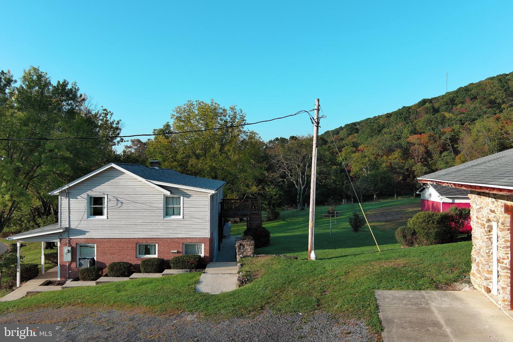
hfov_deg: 63.7
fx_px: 413
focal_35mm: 29
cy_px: 171
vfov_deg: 45.0
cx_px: 256
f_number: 2.8
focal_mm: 10.57
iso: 100
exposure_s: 1/637
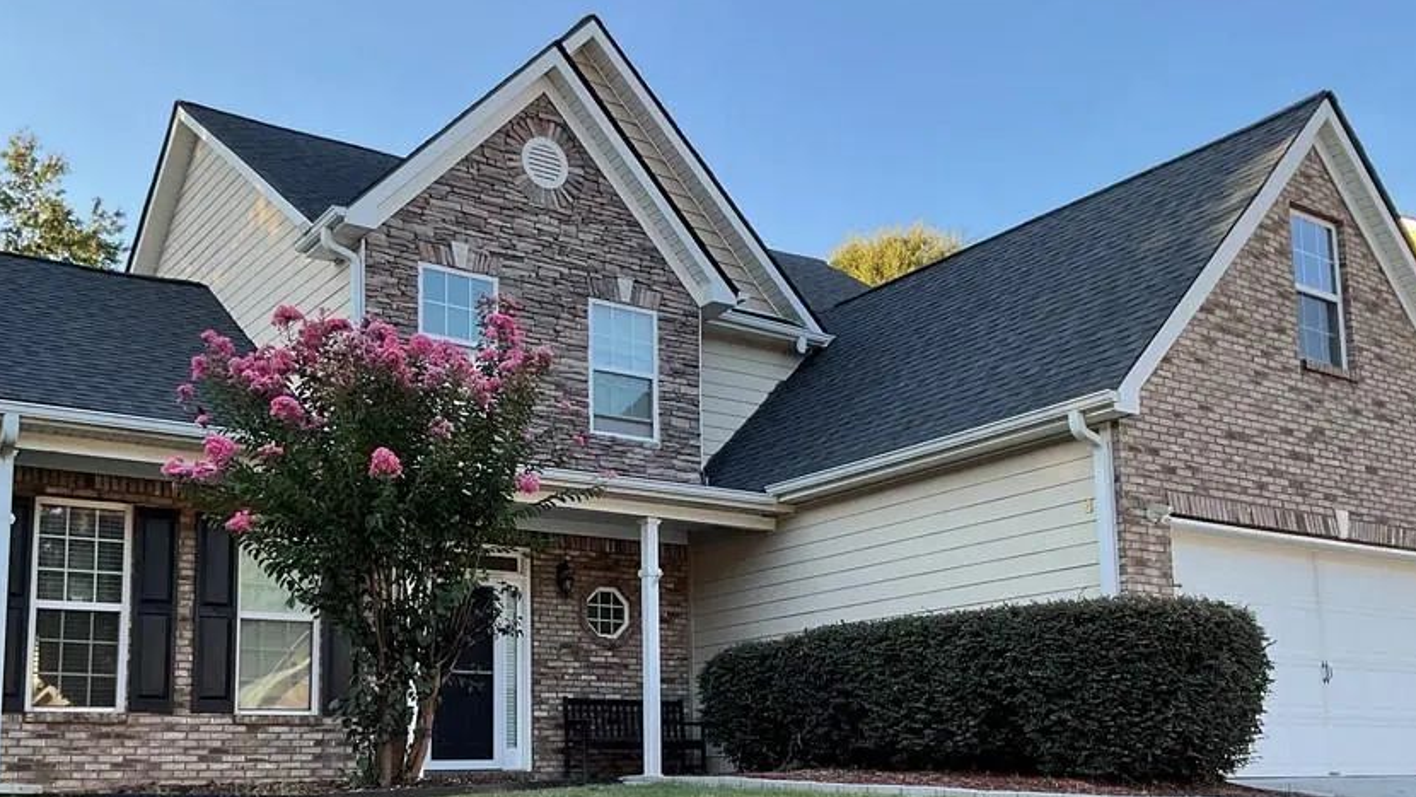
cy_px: 592
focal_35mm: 39
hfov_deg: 51.6
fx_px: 1464
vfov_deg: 30.0
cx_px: 677
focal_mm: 3
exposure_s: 1/182
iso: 16
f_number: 1.8
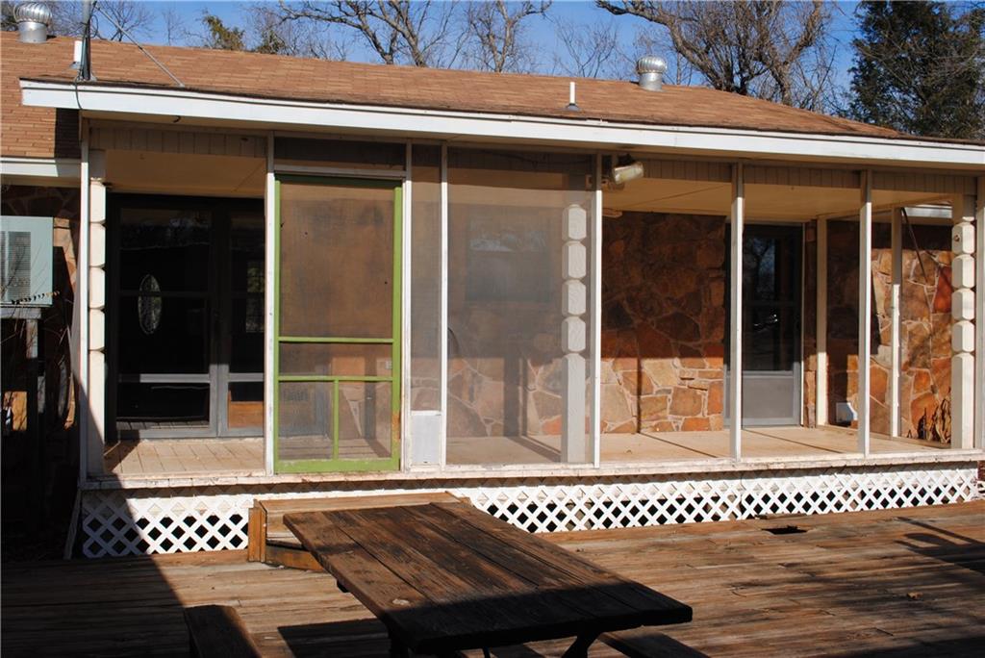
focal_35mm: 42
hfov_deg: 46.4
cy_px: 329
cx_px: 492
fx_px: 1150
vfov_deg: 31.9
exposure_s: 1/320
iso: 100
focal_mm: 28
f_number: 9
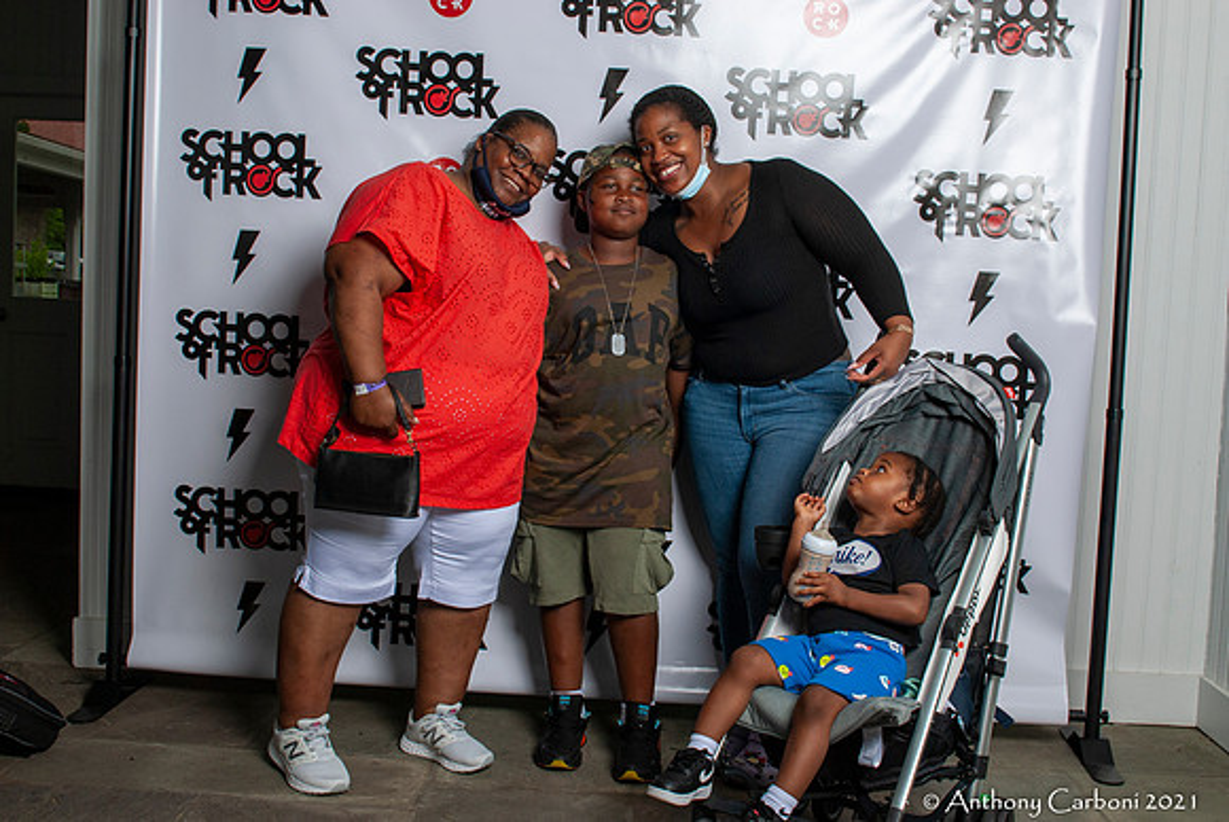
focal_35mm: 36
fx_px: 1230
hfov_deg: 53.1
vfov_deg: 37.0
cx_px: 614
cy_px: 411
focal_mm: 24
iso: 100
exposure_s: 1/200
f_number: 9
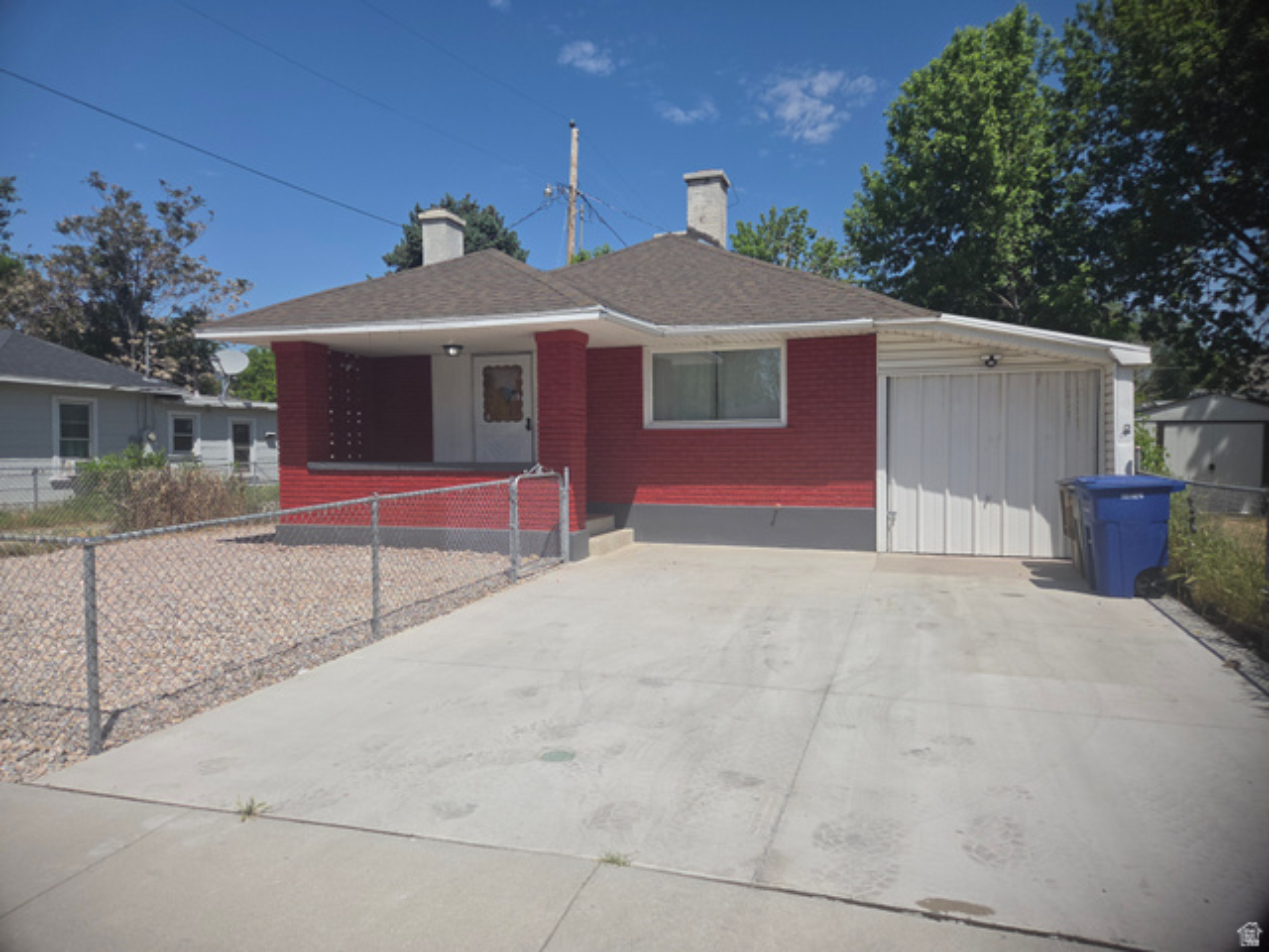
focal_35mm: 23
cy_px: 476
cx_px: 634
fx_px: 843
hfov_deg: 73.9
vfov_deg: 58.9
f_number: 1.8
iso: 25
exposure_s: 1/1915
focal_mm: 5.4
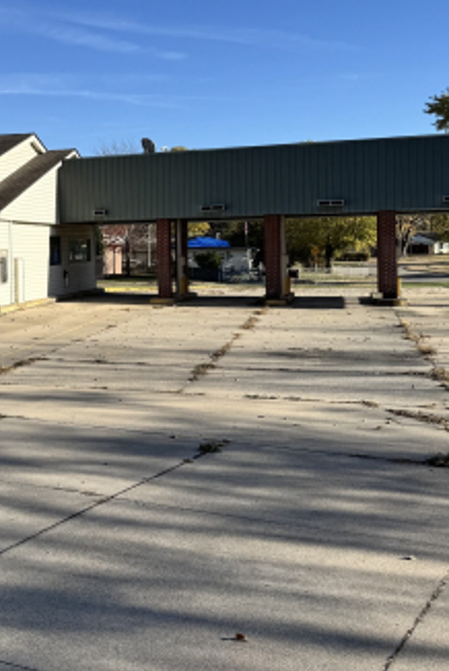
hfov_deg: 24.3
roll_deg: +1.3
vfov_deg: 38.7
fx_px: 952
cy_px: 261
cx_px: -79
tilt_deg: -0.8
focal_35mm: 51
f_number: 1.78
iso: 80
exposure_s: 1/5814
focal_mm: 6.76
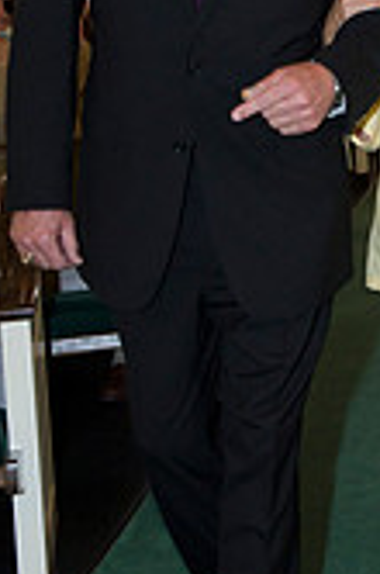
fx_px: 1638
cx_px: 440
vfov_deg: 19.7
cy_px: 128
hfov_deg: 12.9
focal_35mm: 103
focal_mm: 38
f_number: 3.5
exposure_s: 1/60
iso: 1600
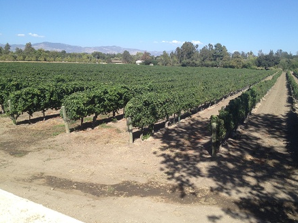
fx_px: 310
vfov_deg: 39.6
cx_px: 152
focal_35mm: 36
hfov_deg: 51.4
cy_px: 109
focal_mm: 4.28
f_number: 2.4
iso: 50
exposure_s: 1/1227
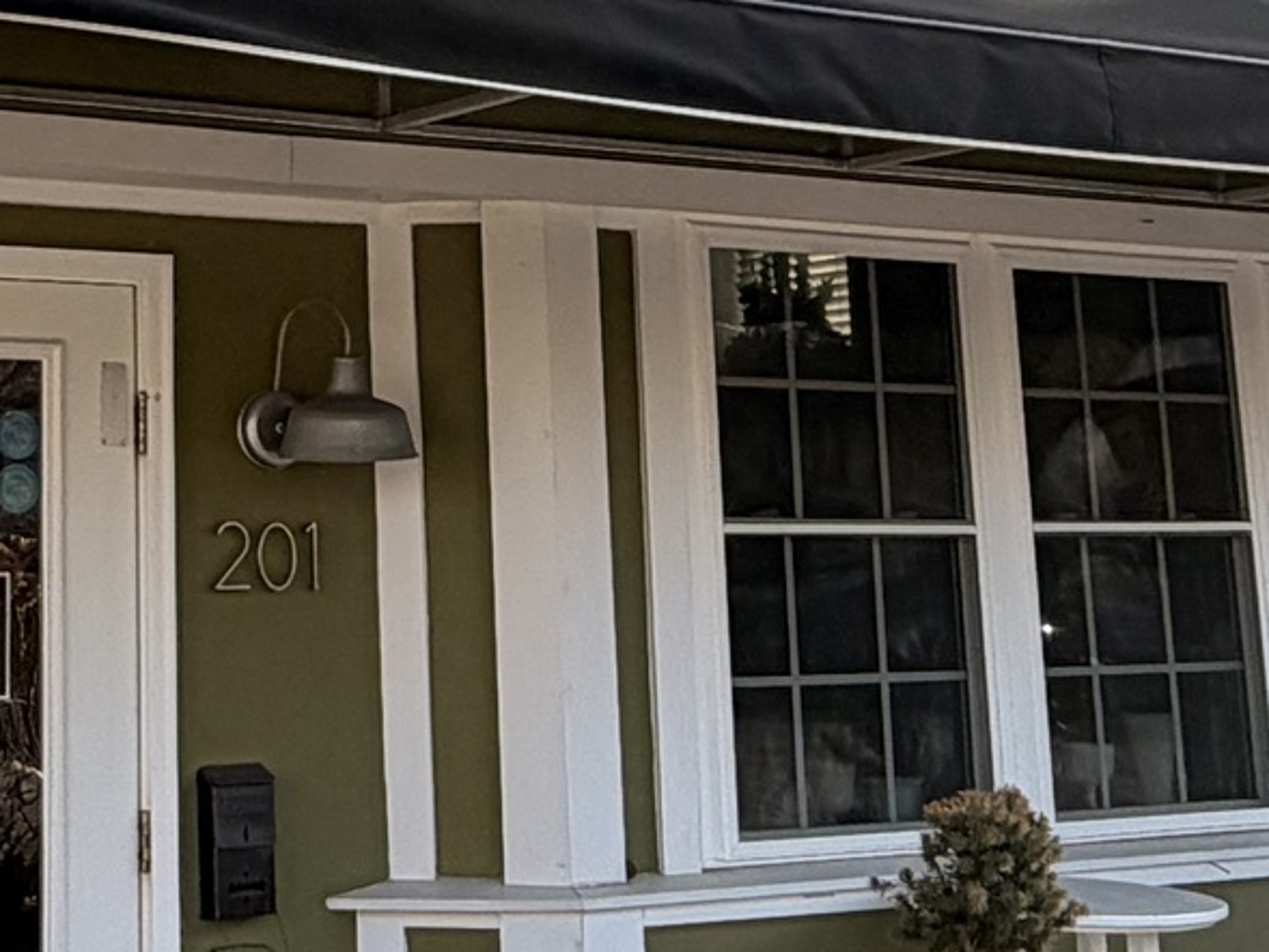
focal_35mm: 73
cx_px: 194
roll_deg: +1.0
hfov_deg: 26.0
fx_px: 2677
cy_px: -6
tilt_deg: +12.8
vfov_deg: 19.6
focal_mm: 2.22
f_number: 2.2
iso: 50
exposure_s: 1/502
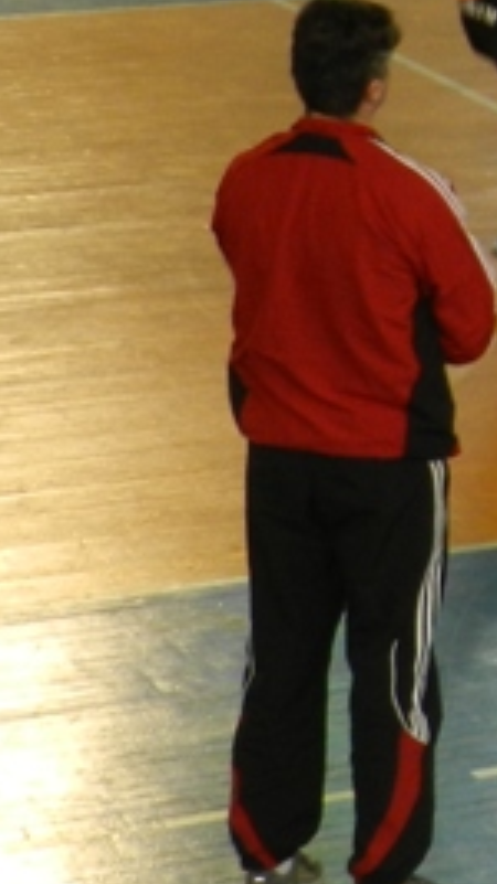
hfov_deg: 5.9
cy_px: -185
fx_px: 4503
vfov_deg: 11.0
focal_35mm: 192
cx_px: 1421
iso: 160
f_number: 4.2
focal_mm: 8.1
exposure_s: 1/40
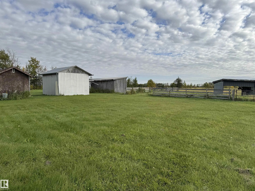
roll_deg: +1.2
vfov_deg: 56.8
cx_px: 128
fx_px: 177
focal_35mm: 24
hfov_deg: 71.6
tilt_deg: -2.6
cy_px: 96
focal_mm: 6.76
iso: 80
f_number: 1.78
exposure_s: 1/4950
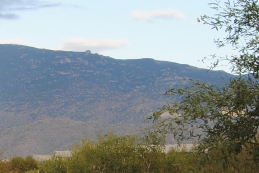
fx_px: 1448
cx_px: -154
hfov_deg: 9.8
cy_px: 230
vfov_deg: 6.8
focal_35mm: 201
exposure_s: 1/160
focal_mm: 30
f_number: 5.6
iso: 100
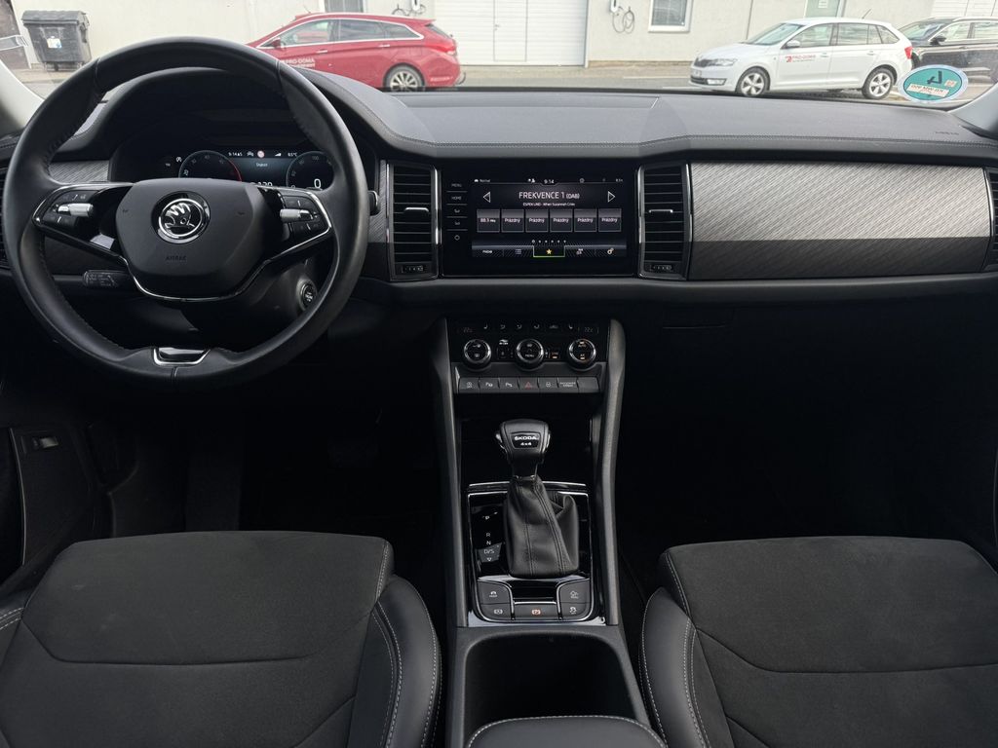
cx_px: 499
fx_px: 692
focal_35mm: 24
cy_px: 374
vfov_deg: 56.8
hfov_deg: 71.6
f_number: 1.78
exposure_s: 1/544
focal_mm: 6.76
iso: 80
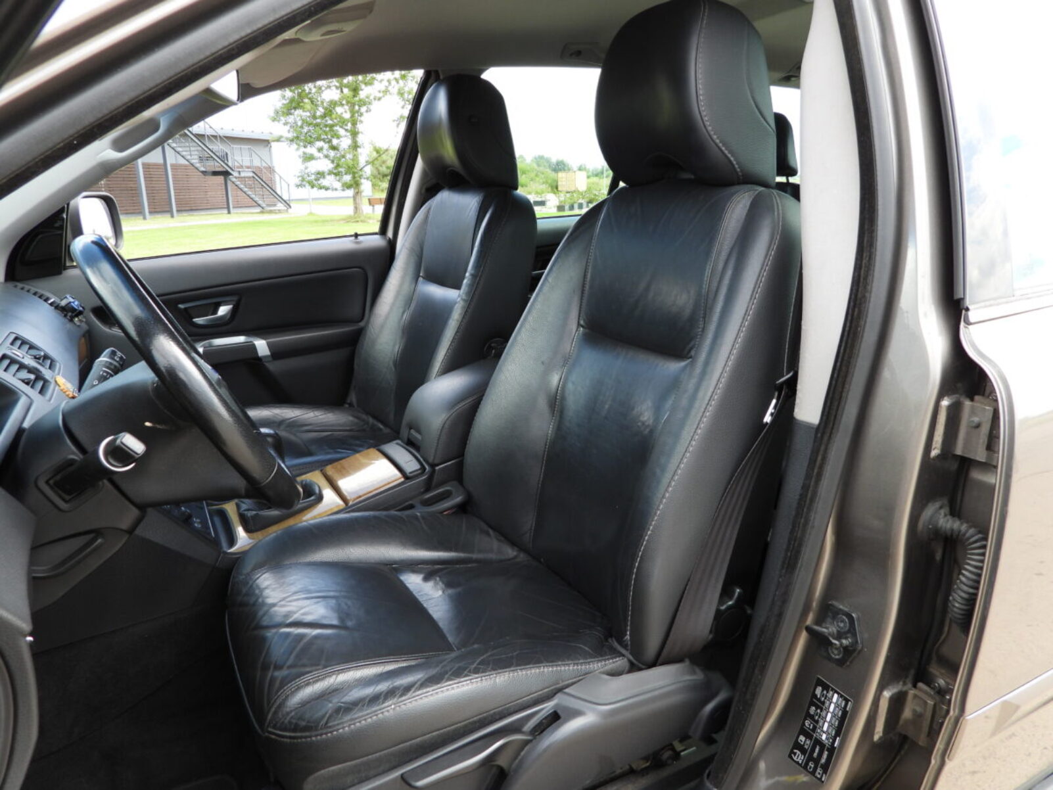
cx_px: 526
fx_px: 730
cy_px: 395
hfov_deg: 71.6
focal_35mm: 24
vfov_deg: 56.8
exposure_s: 1/200
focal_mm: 4.3
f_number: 2.8
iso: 100
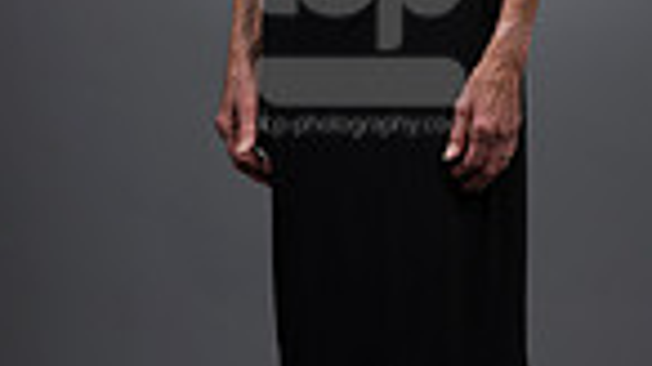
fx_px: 4459
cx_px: 362
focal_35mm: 258
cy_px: 13
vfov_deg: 4.7
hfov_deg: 8.4
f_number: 5.6
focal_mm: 80
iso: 160
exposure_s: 1/250
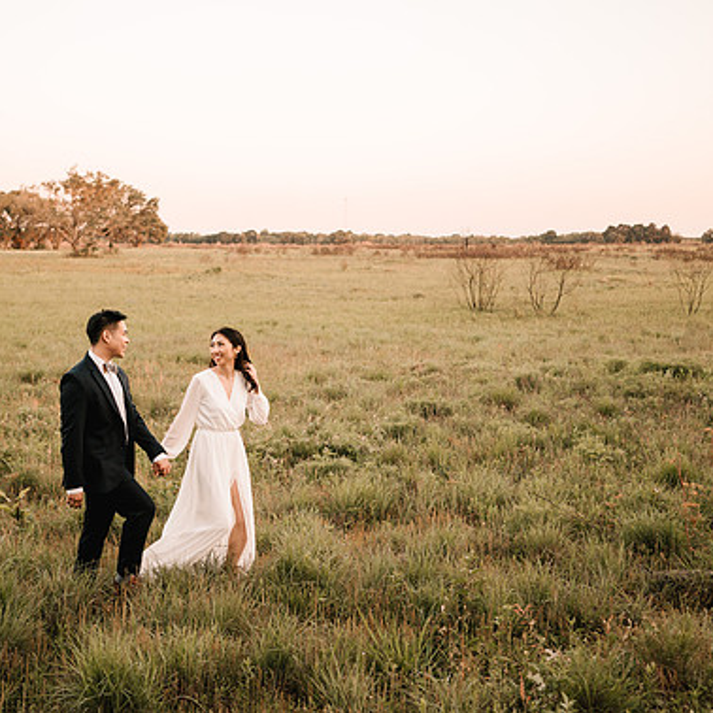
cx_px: 290
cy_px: 350
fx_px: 1119
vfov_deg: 35.4
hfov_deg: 35.3
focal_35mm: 48
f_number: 2.8
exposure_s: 1/200
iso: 200
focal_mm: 35
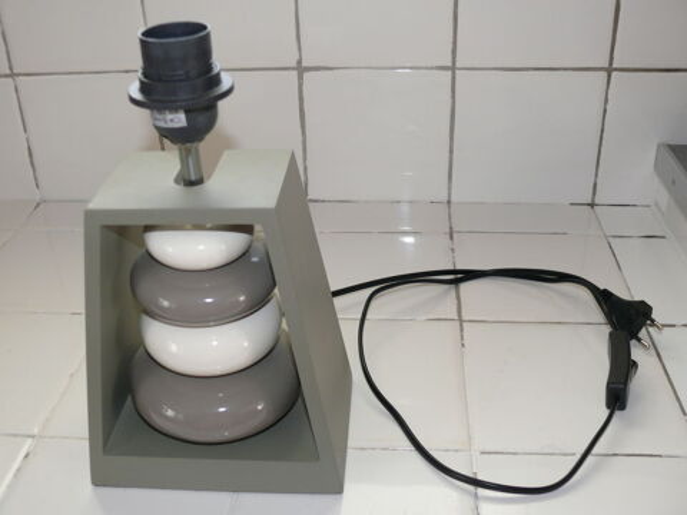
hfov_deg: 46.8
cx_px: 344
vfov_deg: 36.0
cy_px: 258
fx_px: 794
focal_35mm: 40
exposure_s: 1/30
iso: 100
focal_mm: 8.2
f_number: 2.8
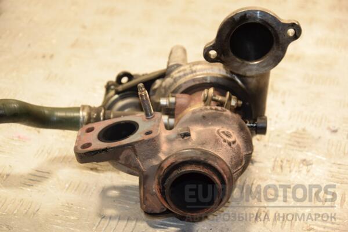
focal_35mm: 120
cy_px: 116
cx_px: 174
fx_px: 1160
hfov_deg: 17.1
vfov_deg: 11.4
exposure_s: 1/160
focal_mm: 80
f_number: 5.3
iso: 800
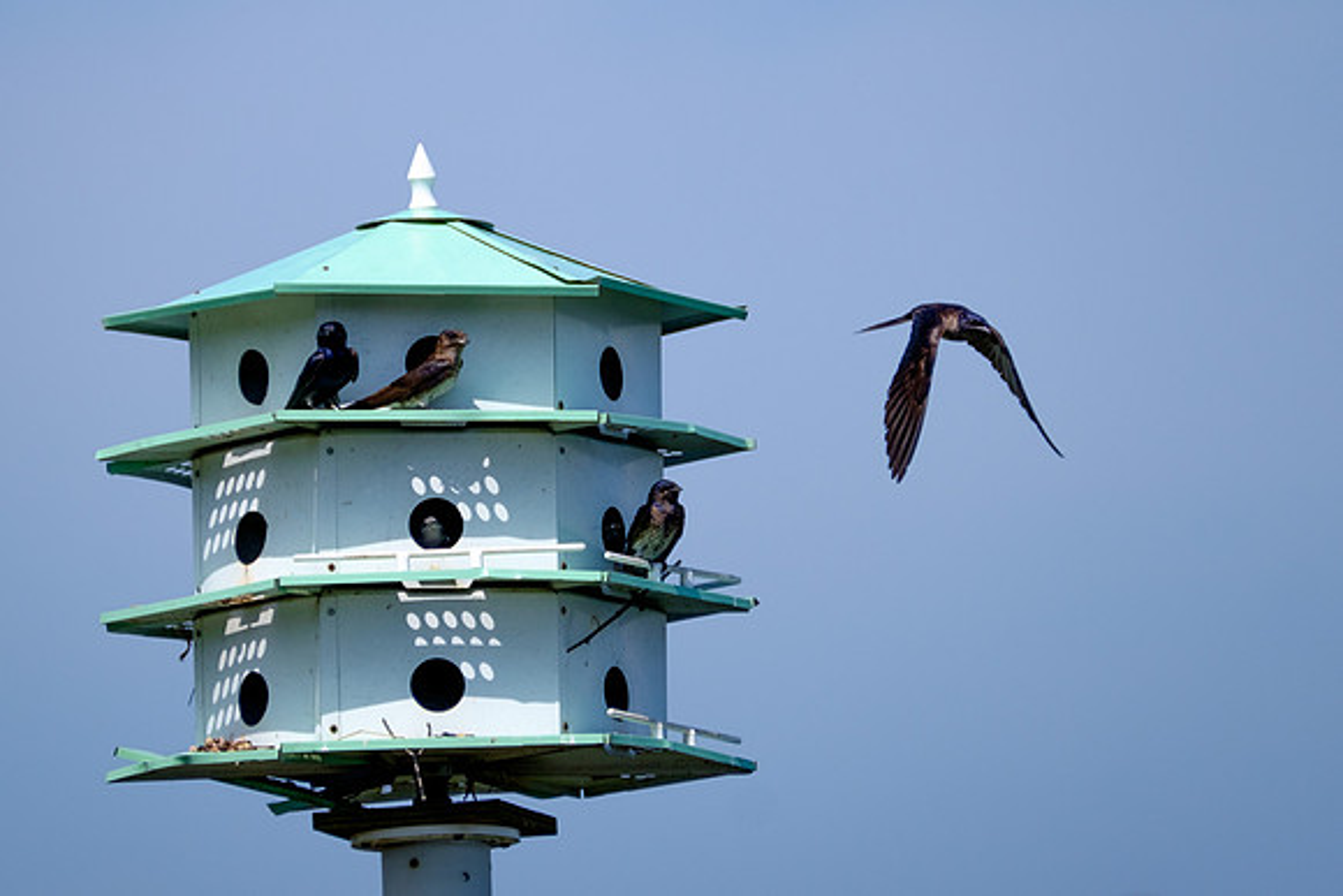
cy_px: 395
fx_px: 26978
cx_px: 572
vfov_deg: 1.9
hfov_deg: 2.9
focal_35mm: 723
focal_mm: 400
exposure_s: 1/2000
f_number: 5.6
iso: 500
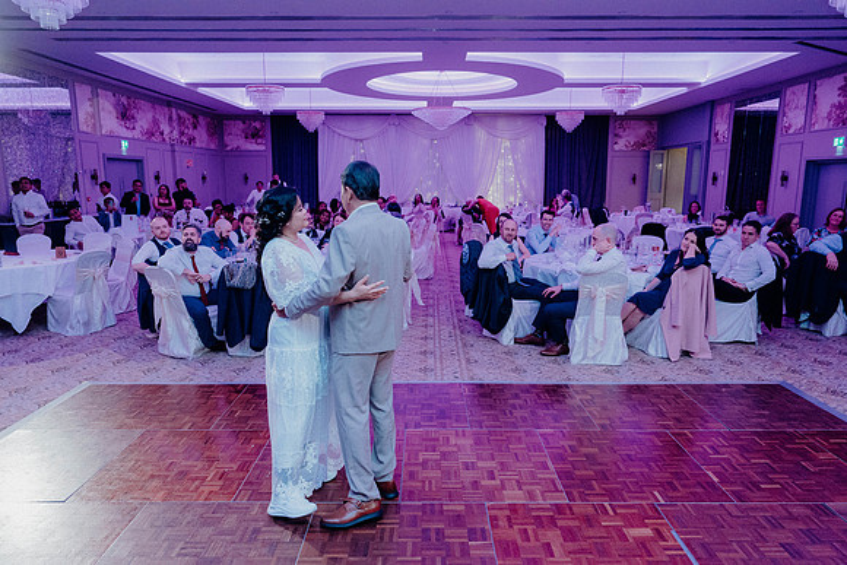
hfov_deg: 73.7
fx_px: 565
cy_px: 282
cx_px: 424
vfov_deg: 53.2
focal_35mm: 24
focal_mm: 24
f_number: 3.5
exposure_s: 1/160
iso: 3200
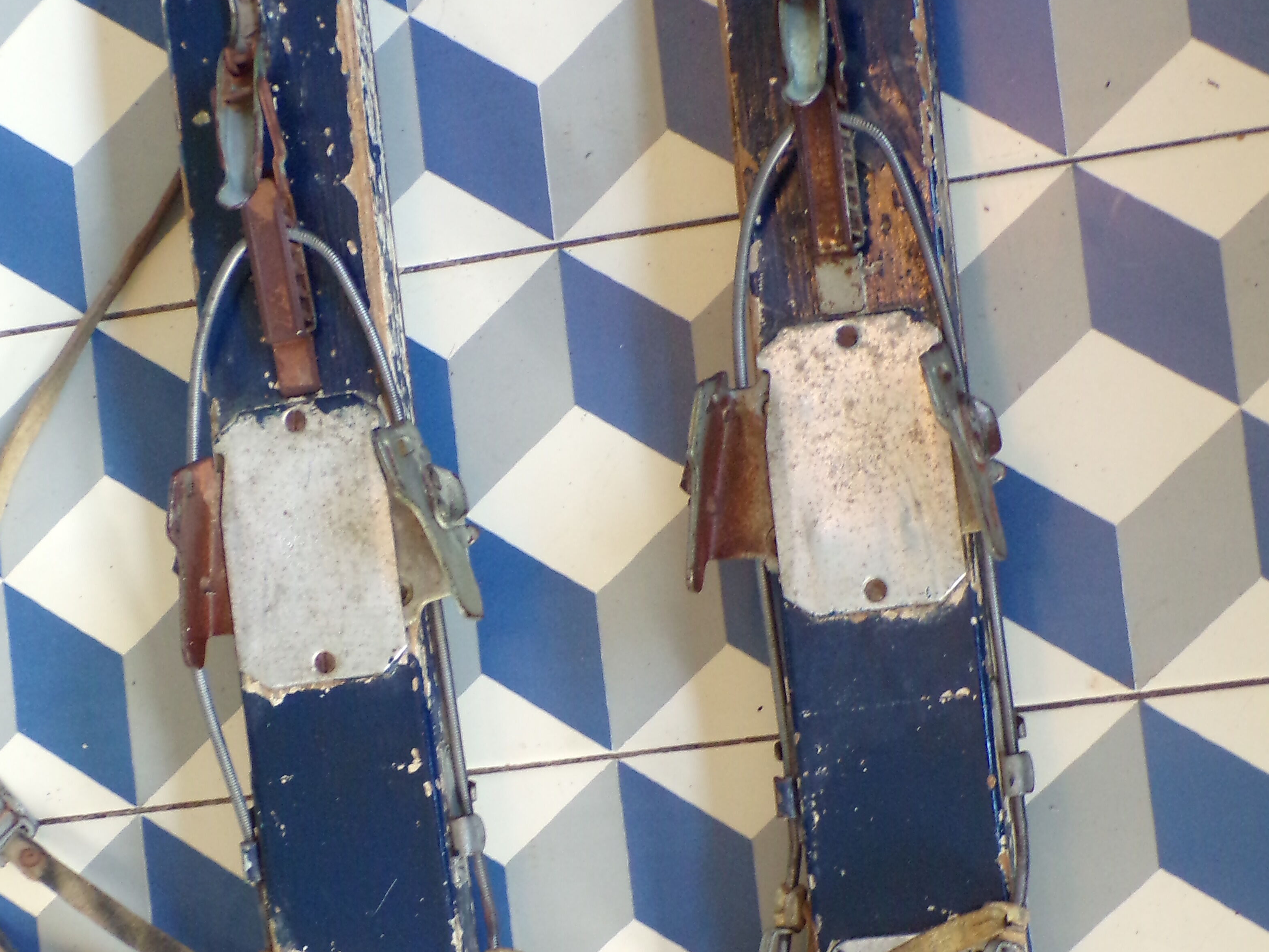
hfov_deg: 27.0
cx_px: 606
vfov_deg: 20.4
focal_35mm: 72
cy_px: 552
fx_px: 2639
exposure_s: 1/17
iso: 348
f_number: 3.5
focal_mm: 8.7
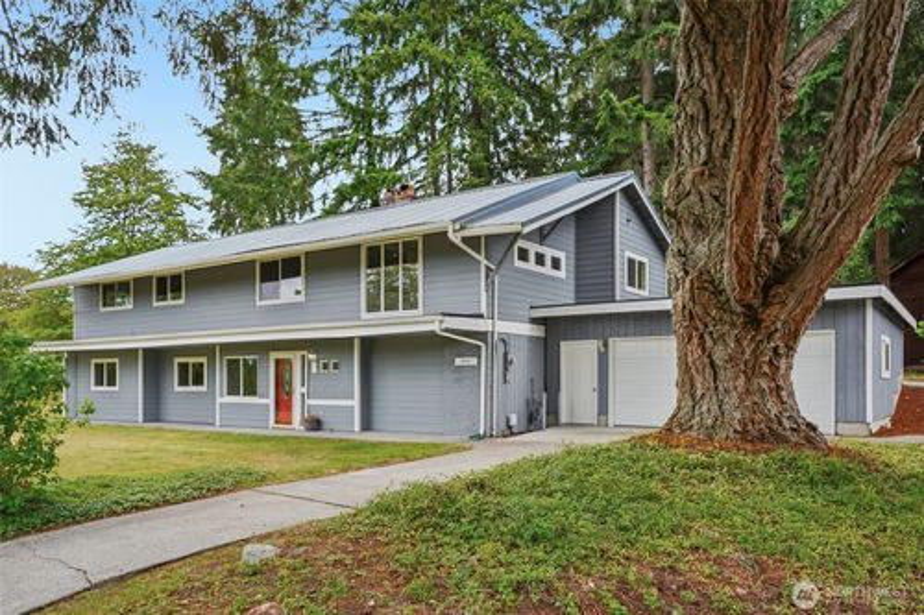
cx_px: 462
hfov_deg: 65.5
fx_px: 718
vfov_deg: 46.4
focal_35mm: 28
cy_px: 308
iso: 200
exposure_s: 1/125
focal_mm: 28
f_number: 8
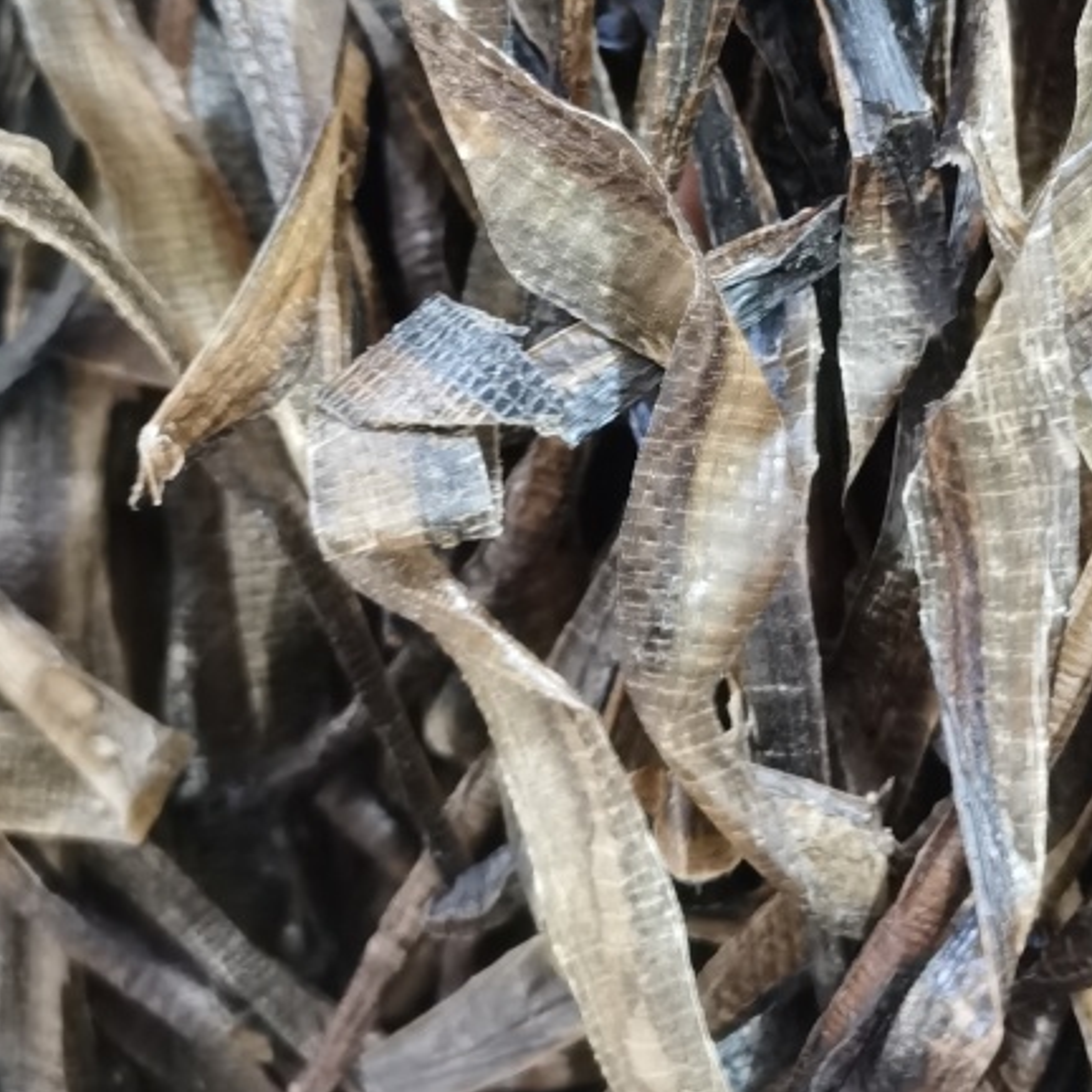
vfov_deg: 28.5
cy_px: 221
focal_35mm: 59
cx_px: 794
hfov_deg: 28.7
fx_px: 2106
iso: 800
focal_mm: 5.58
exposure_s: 1/20
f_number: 1.8
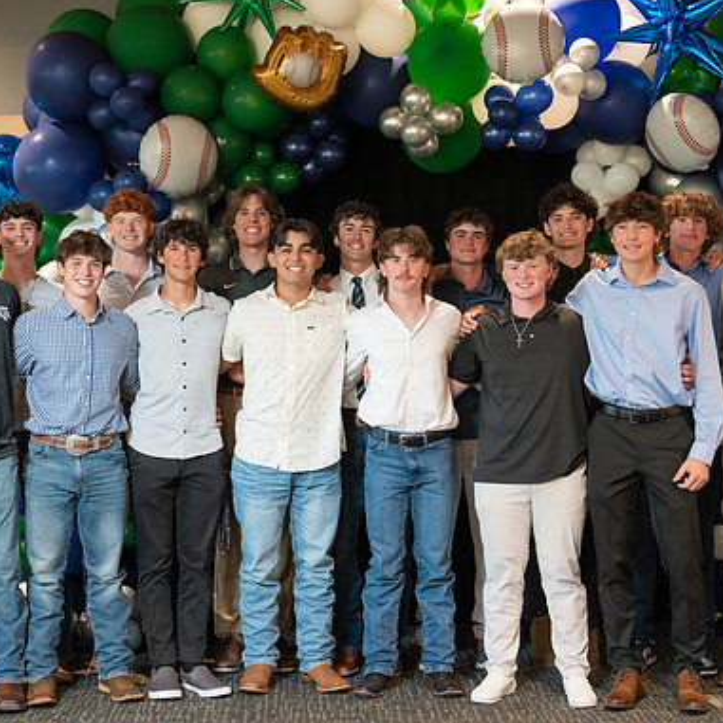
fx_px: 1630
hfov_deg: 25.0
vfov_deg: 25.0
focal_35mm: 69
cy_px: 364
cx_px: 312
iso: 1600
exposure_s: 1/320
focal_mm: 50
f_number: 1.2
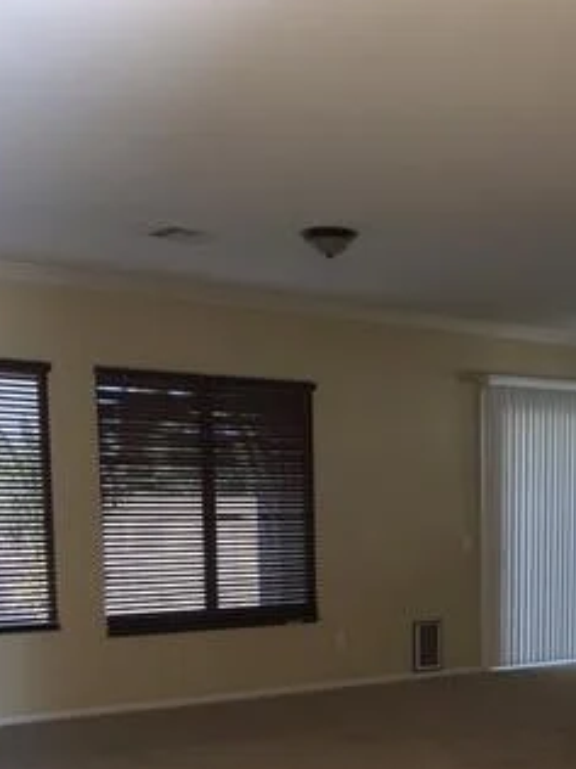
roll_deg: +0.7
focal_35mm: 55
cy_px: 677
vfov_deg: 33.3
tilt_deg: -7.2
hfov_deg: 26.3
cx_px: 423
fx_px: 1220
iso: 64
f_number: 2.2
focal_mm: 4.15
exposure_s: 1/30
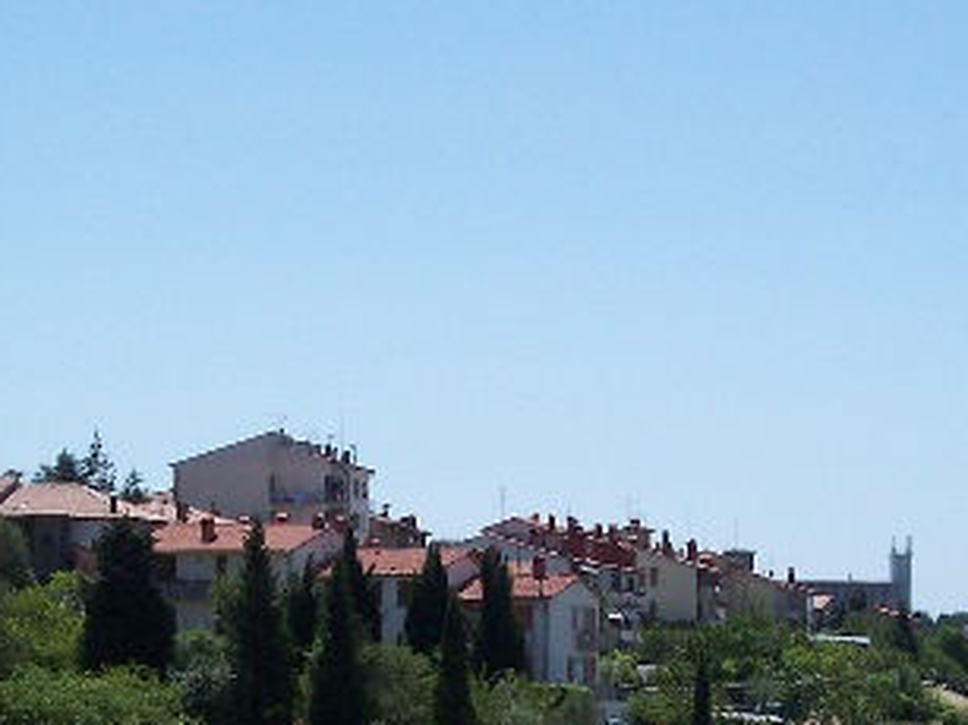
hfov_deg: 19.8
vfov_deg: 14.8
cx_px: 464
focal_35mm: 99
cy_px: 630
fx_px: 2767
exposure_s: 1/1000
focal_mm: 8
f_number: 4.8
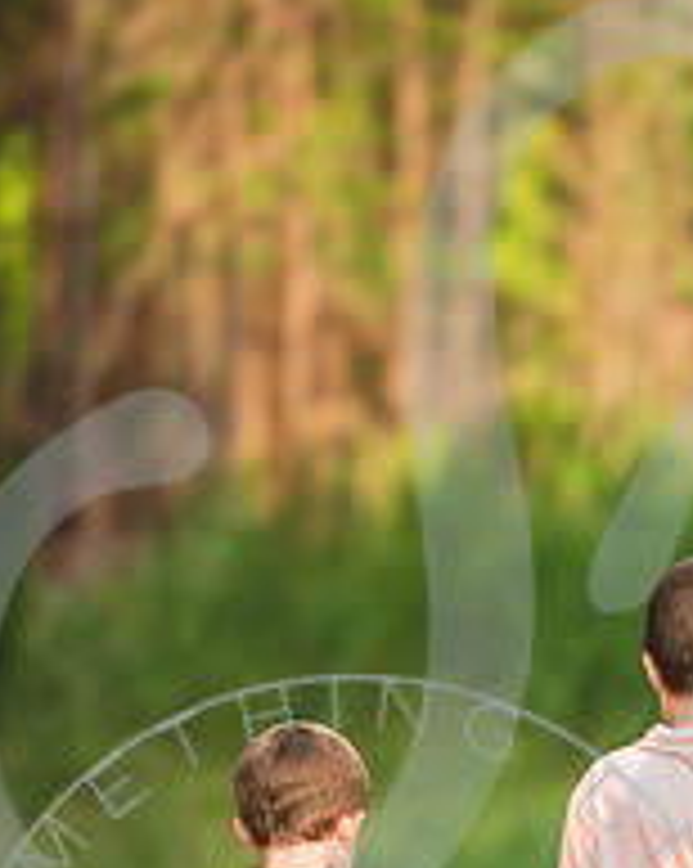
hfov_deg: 3.9
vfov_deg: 4.9
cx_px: 558
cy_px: 751
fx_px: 10117
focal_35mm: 394
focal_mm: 180
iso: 320
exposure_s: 1/400
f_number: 2.8
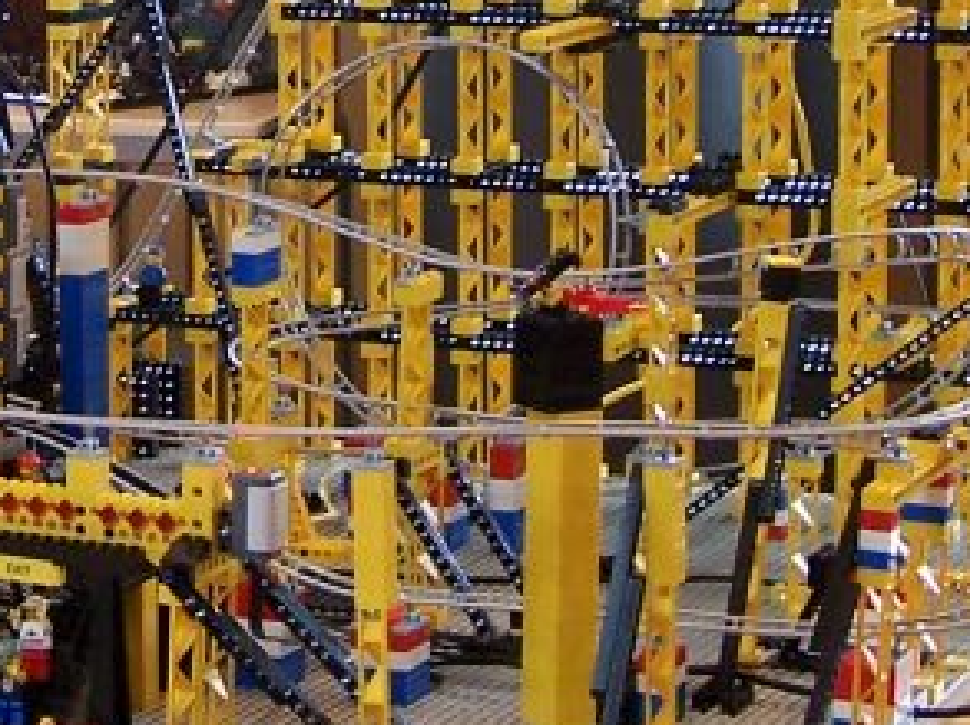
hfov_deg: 14.7
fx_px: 3722
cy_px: -53
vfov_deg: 11.0
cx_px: 113
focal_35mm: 133
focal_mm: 6.3
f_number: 2.8
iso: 80
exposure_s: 1/15
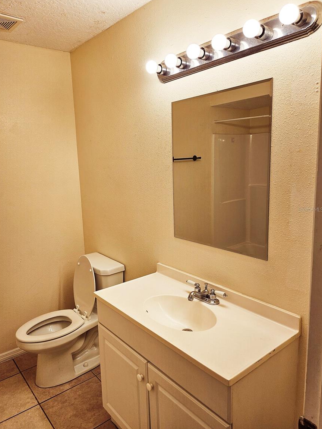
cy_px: 209
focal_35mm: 25
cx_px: 157
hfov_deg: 54.9
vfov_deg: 69.4
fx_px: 310
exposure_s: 1/244
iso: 50
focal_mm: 5
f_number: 1.8
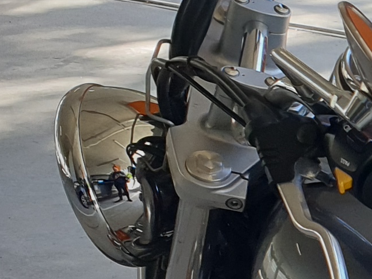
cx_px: 924
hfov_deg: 10.4
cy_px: 458
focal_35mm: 162
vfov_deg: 8.9
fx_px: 1741
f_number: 2.4
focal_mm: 4.3
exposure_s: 1/241
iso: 50
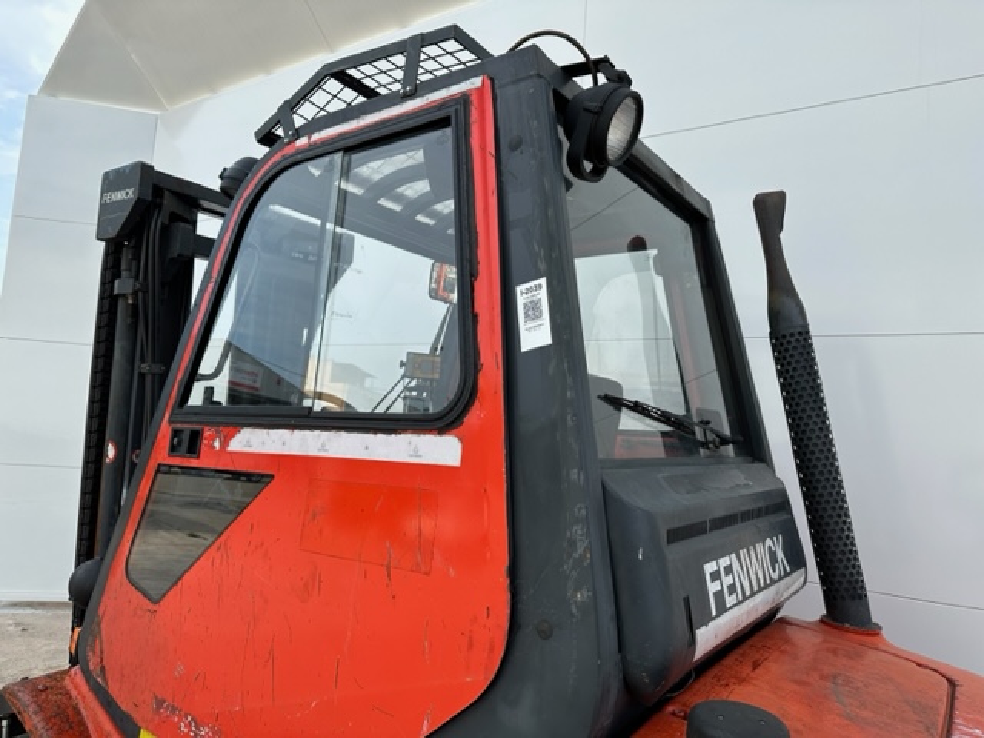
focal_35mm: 24
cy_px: 369
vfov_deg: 56.8
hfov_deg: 71.6
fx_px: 682
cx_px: 492
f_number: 1.78
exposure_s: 1/1692
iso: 80
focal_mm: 6.86
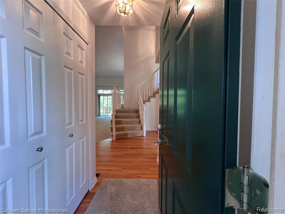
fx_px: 107
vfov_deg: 89.9
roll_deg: -0.3
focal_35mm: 13
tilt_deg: -1.6
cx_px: 142
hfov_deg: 106.2
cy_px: 107
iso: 200
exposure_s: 1/60
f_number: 1.8
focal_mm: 1.57
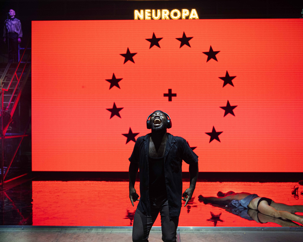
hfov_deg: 46.8
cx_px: 161
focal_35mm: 39
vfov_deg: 38.2
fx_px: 350
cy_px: 120
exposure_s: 1/2000
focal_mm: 34
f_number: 4
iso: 2500
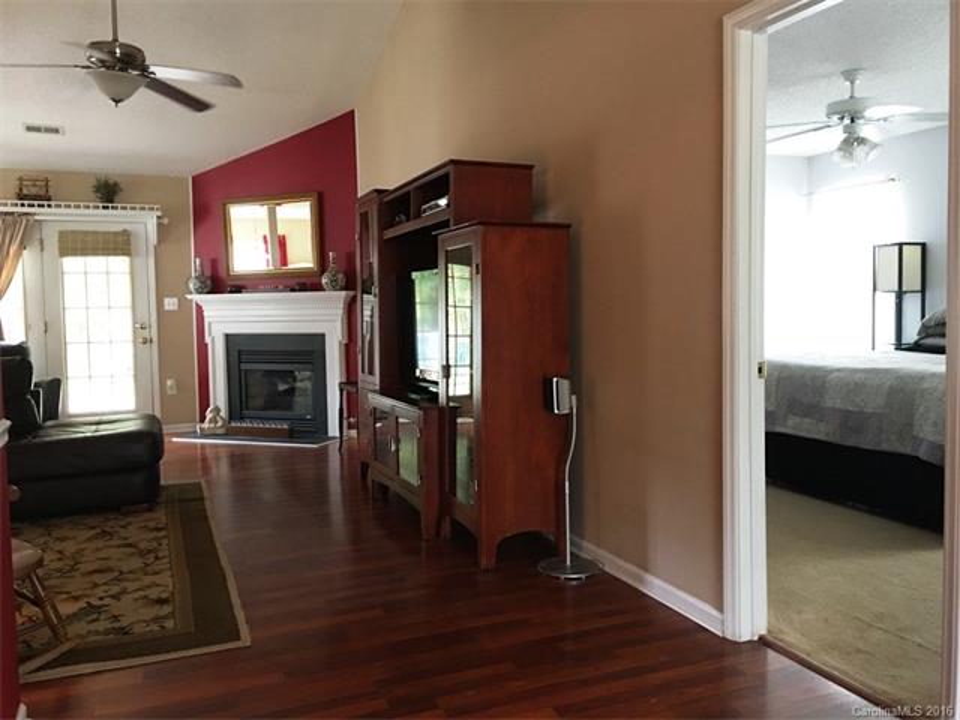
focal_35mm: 29
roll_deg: +1.1
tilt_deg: -2.4
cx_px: 480
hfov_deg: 61.7
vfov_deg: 48.2
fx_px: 804
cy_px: 360
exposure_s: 1/15
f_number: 2.2
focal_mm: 4.15
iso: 80
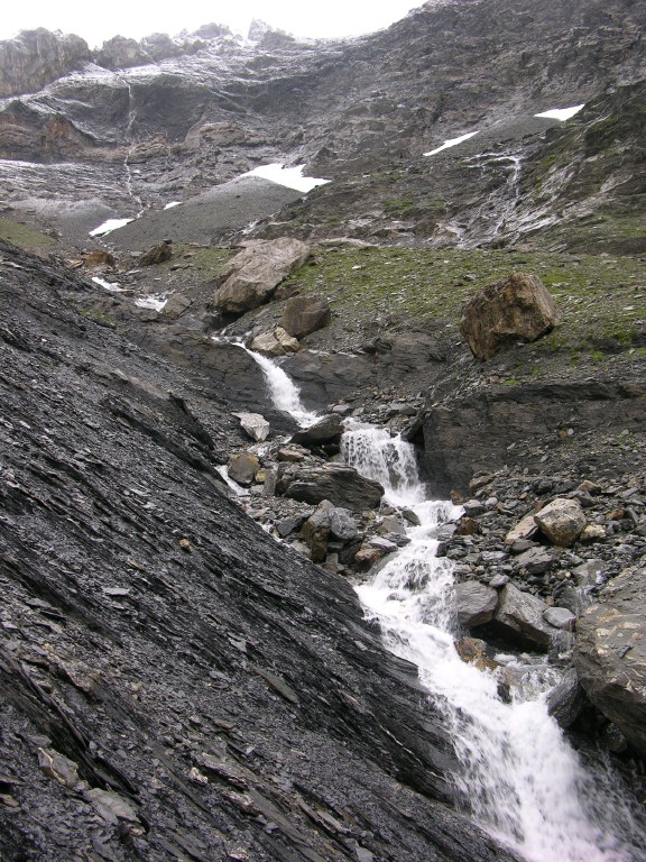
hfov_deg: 40.7
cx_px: 323
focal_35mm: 35
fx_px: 871
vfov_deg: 52.6
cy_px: 431
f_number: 3.5
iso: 50
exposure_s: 1/62.2
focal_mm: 8.9
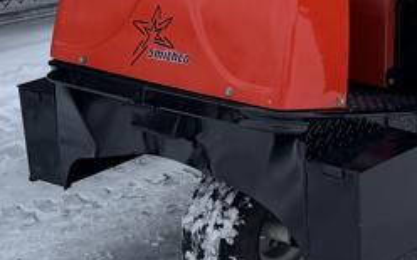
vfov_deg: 12.3
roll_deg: -0.2
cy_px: -2
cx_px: 538
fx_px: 1193
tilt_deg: -13.7
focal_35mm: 105
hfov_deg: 18.5
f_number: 1.78
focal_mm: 6.76
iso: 80
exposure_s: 1/5348
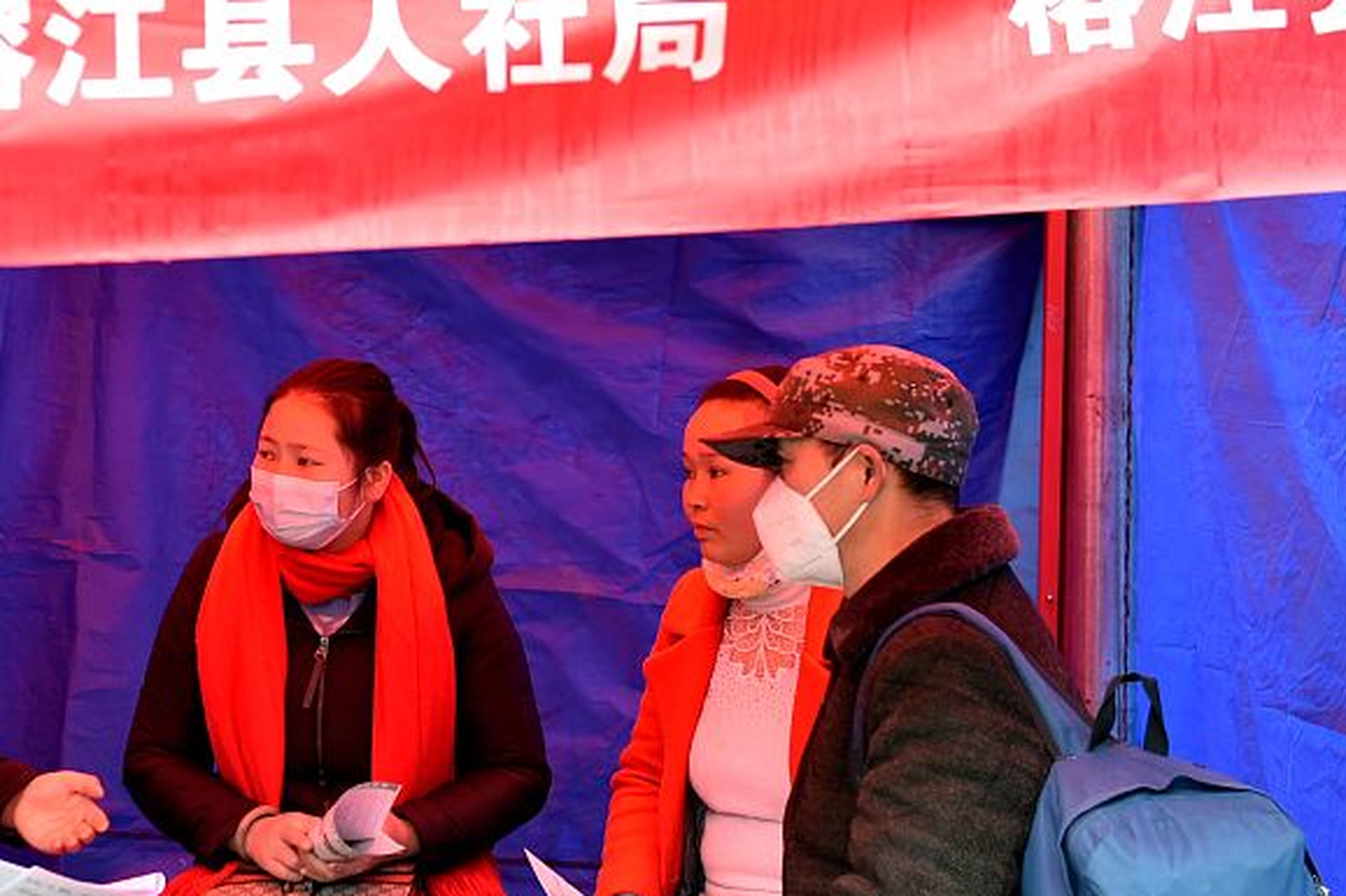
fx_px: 3102
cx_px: 298
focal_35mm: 83
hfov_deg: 24.2
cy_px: 427
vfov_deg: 16.4
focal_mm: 40
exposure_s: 1/400
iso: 1250
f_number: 3.5
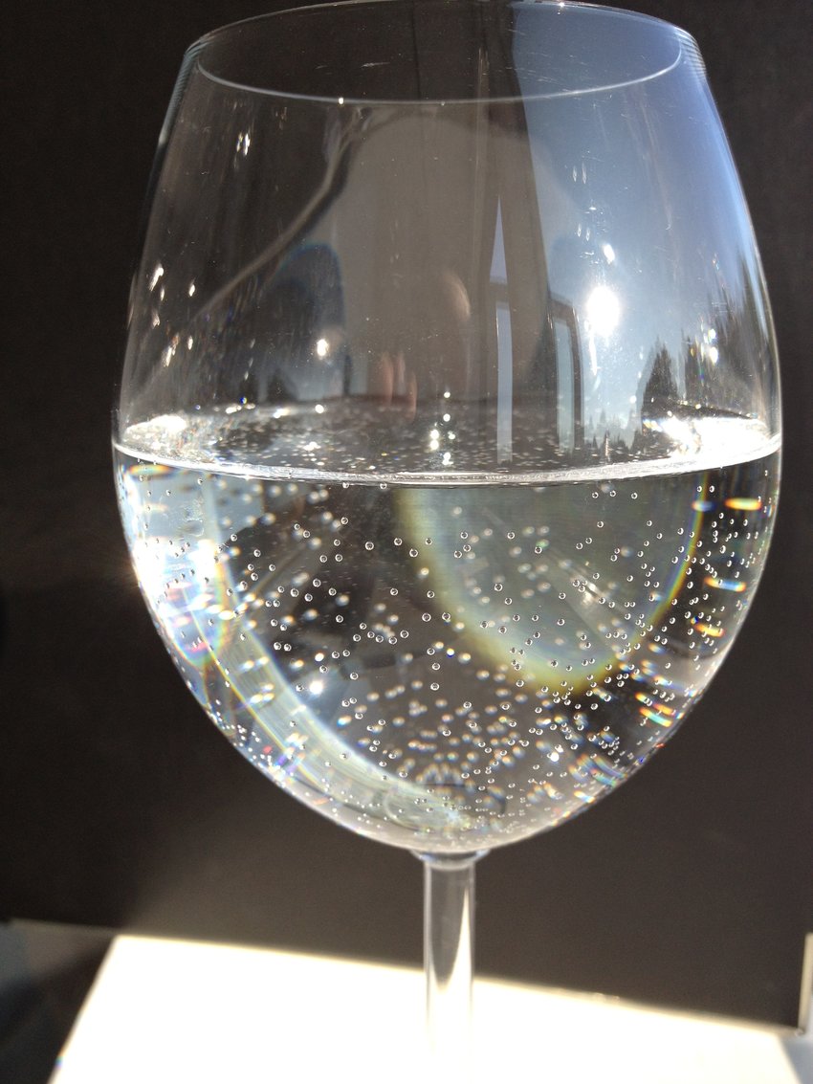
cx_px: 406
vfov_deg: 52.6
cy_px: 542
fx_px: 1096
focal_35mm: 35
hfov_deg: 40.7
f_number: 2.4
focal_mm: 4.28
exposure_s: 1/502
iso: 64
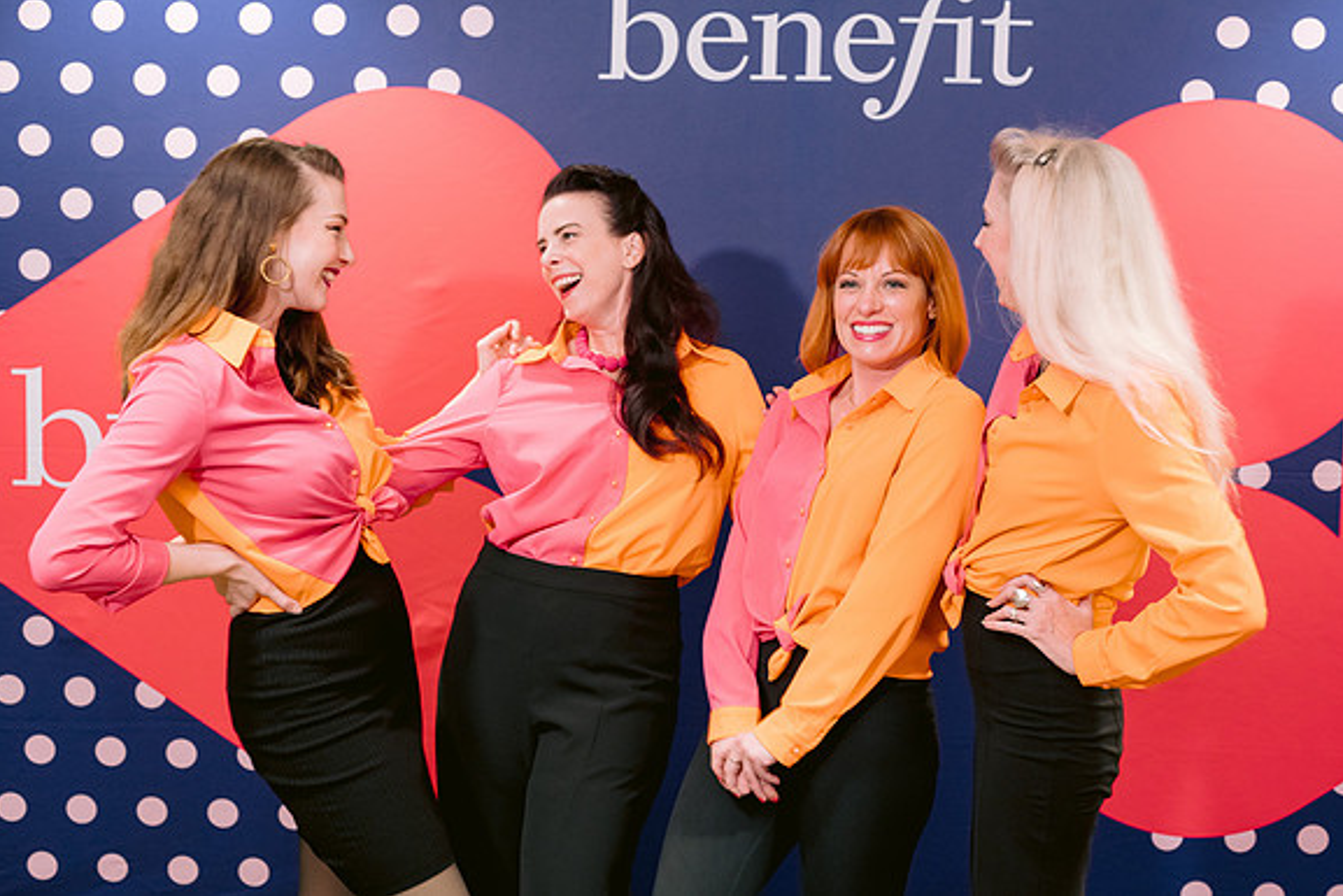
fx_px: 1903
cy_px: 448
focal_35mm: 51
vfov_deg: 26.5
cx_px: 670
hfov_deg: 38.9
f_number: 4
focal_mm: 50
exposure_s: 1/60
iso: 800
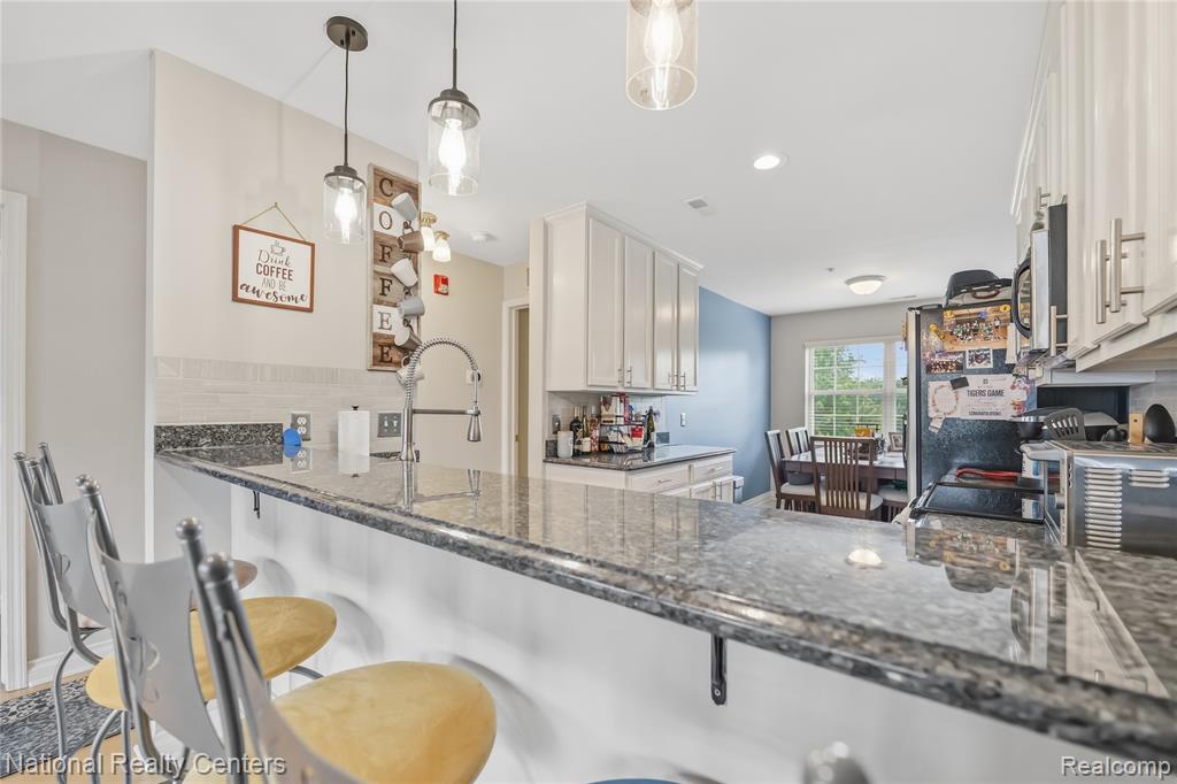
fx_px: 458
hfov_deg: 104.3
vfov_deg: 81.2
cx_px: 588
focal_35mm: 14
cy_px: 392
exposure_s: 1/60
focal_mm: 14
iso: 1000
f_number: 4
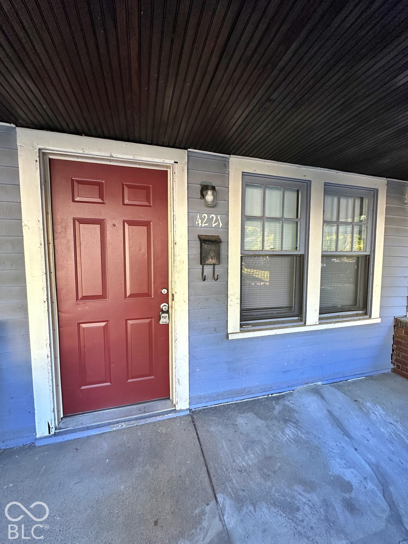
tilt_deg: -4.1
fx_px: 220
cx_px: 204
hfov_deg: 85.7
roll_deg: -1.0
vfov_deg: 102.1
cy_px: 272
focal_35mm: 14
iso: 125
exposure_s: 1/99
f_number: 2.2
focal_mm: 2.22
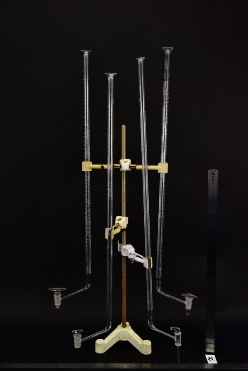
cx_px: 124
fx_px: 496
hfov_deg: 28.1
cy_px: 186
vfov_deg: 41.1
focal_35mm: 48
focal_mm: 48
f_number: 18
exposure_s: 1/40
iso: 500
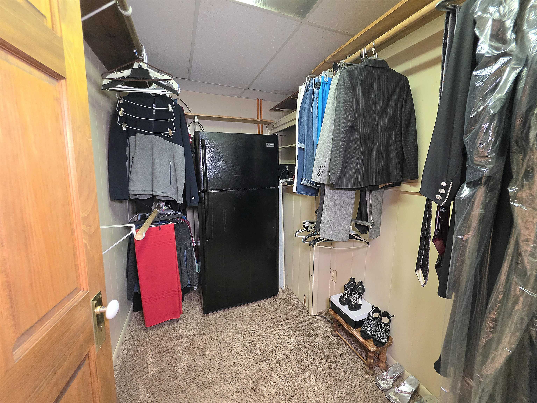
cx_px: 268
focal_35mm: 13
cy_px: 202
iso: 400
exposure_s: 1/60.2
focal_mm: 2.2
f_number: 1.9
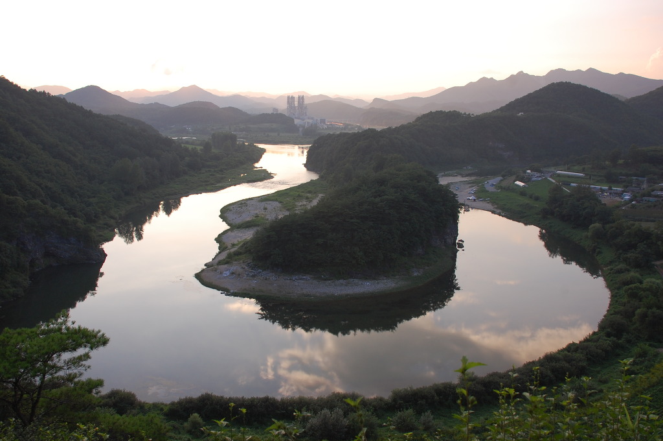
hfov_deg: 62.0
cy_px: 220
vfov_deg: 43.5
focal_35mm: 30
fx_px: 552
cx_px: 332
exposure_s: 1/125
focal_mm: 20
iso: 220
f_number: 5.6
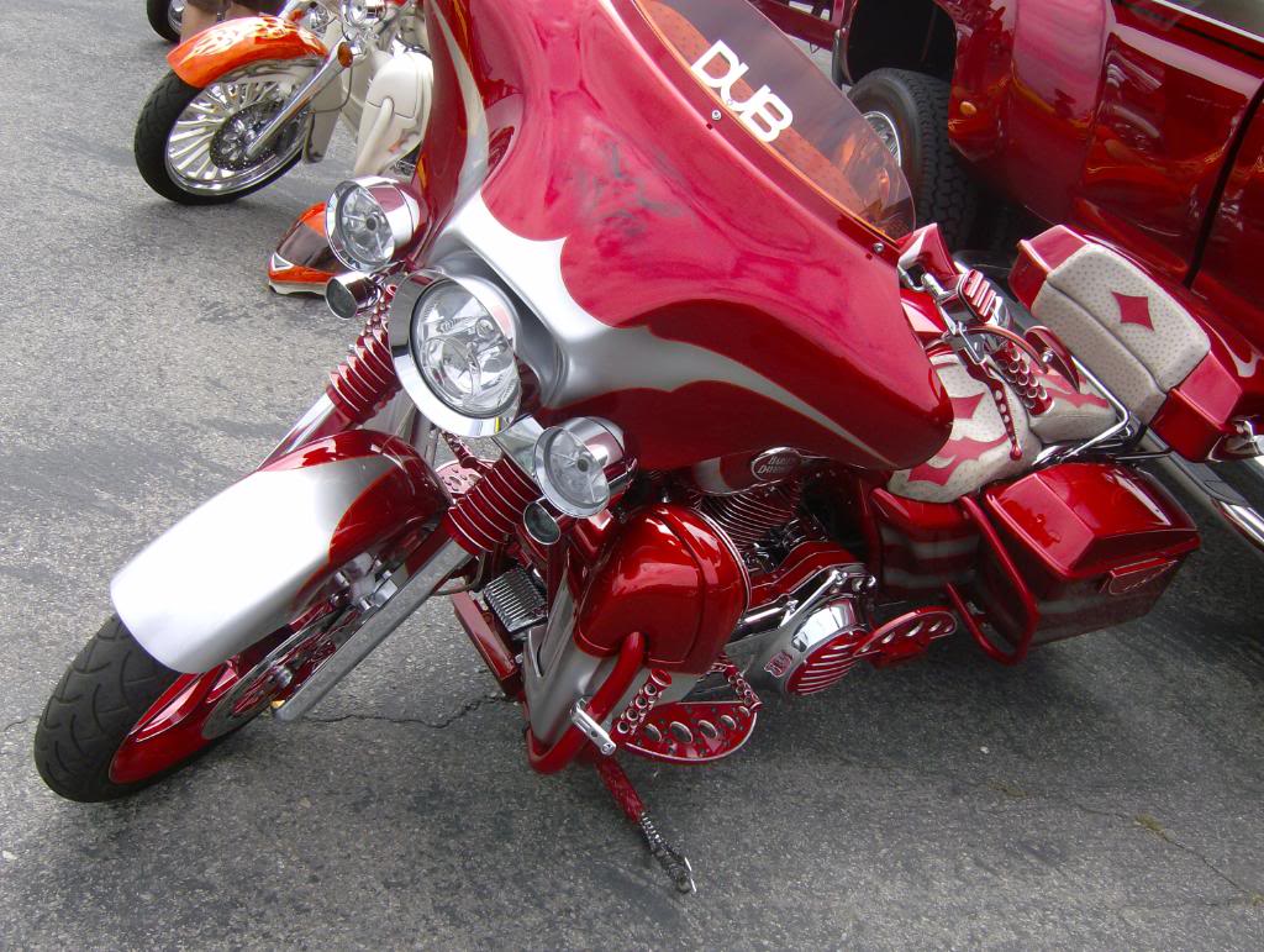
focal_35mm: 36
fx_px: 1316
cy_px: 476
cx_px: 632
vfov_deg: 39.7
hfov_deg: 51.3
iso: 100
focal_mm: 6
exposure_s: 1/335
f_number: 4.7
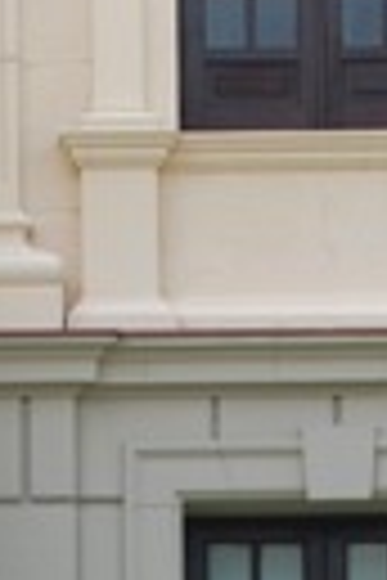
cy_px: 913
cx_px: 45
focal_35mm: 149
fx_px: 2402
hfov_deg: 9.2
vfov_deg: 12.9
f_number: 7.1
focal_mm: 20
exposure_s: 1/200
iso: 100
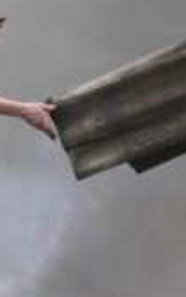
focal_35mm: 931
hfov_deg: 1.4
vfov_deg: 2.3
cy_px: 145
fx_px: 7551
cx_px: -120
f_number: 5.6
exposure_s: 1/1250
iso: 5000
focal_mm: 229
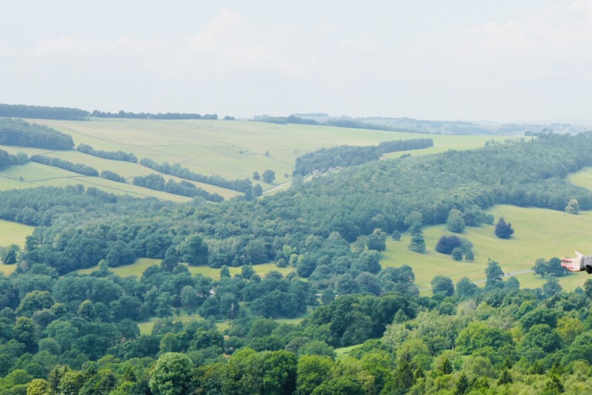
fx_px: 1595
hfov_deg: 20.6
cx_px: 530
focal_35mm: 97
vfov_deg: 14.1
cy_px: 261
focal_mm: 33
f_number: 9
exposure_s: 1/125
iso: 100
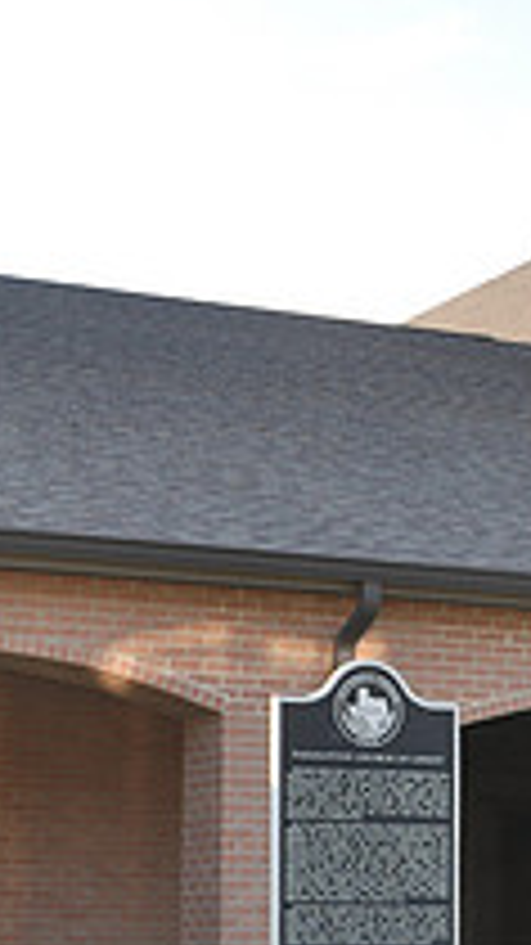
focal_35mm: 108
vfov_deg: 19.5
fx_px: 2717
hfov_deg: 11.1
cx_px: 526
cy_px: 794
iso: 200
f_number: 5.6
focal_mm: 25
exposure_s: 1/200
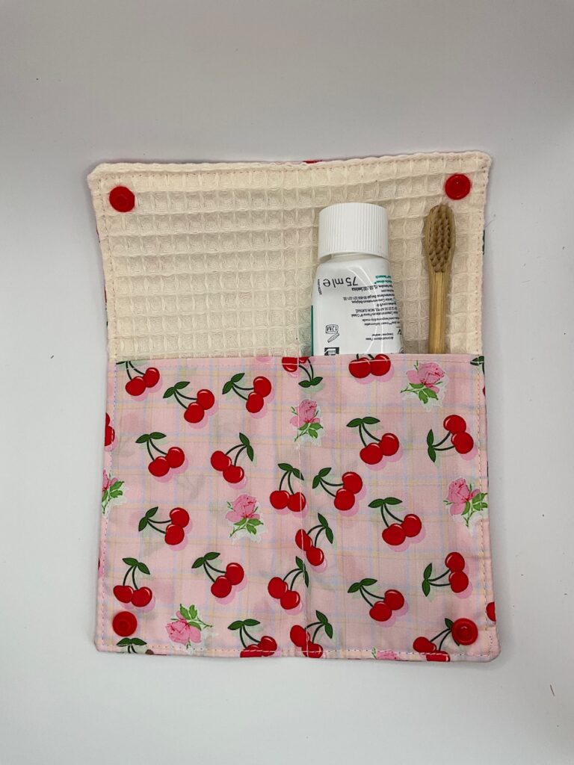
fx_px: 641
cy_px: 382
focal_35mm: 29
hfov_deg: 48.2
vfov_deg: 61.7
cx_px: 287
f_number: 1.8
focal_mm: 3
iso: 25
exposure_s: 1/400
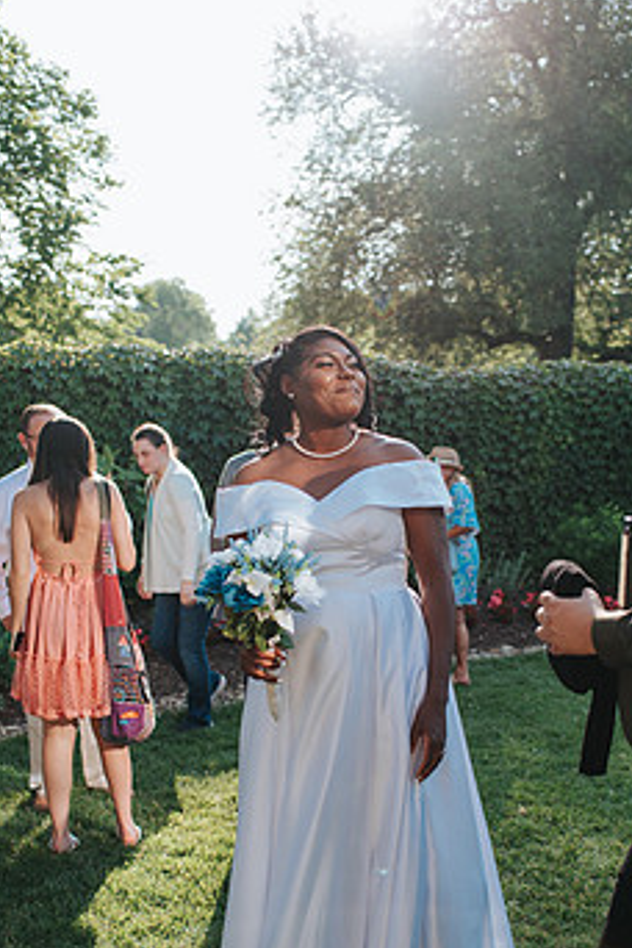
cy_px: 585
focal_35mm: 46
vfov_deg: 42.5
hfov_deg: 29.2
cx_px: 383
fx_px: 1211
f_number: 3.2
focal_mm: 35
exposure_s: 1/640
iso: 160
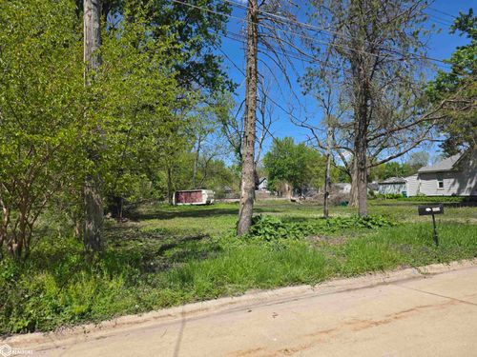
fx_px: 317
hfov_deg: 73.9
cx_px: 238
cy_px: 178
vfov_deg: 58.9
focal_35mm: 23
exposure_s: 1/7626
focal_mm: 6.25
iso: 80
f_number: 1.7
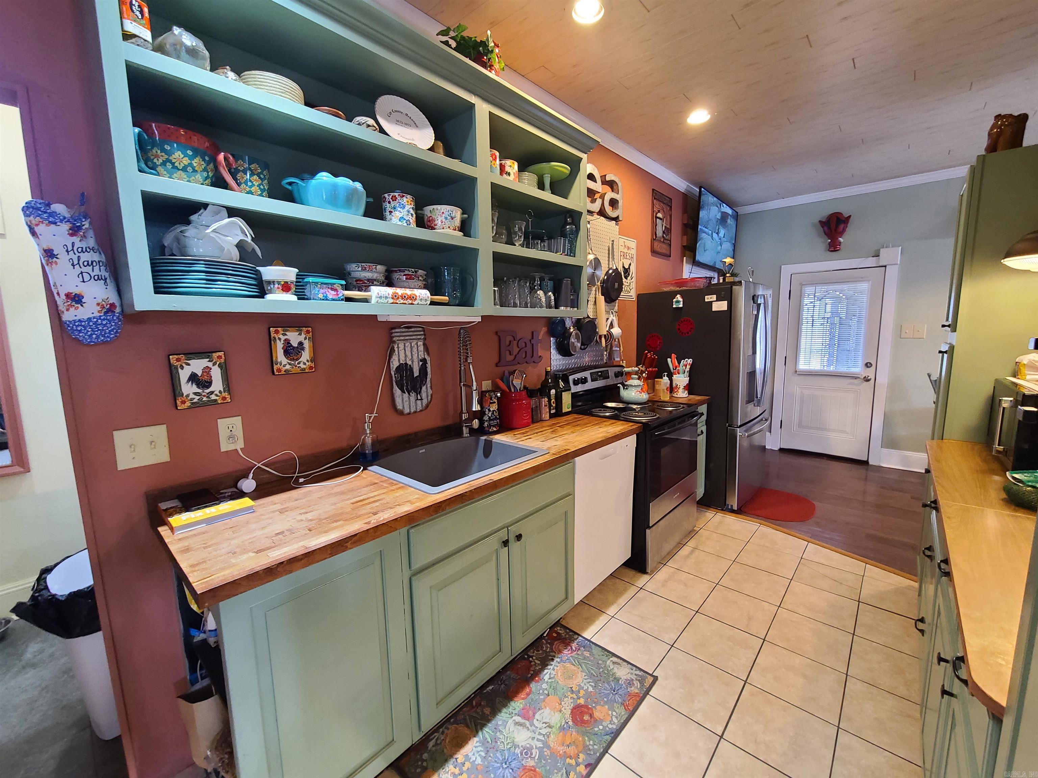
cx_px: 519
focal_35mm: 13
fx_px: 390
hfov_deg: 106.2
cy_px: 389
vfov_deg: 89.9
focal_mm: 2.2
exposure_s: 1/30
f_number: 2.2
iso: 320
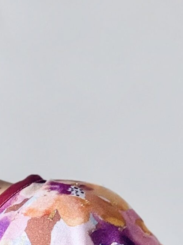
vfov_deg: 14.5
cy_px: 455
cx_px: -56
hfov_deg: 12.2
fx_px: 832
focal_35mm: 118
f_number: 1.9
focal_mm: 2.69
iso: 64
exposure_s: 1/100
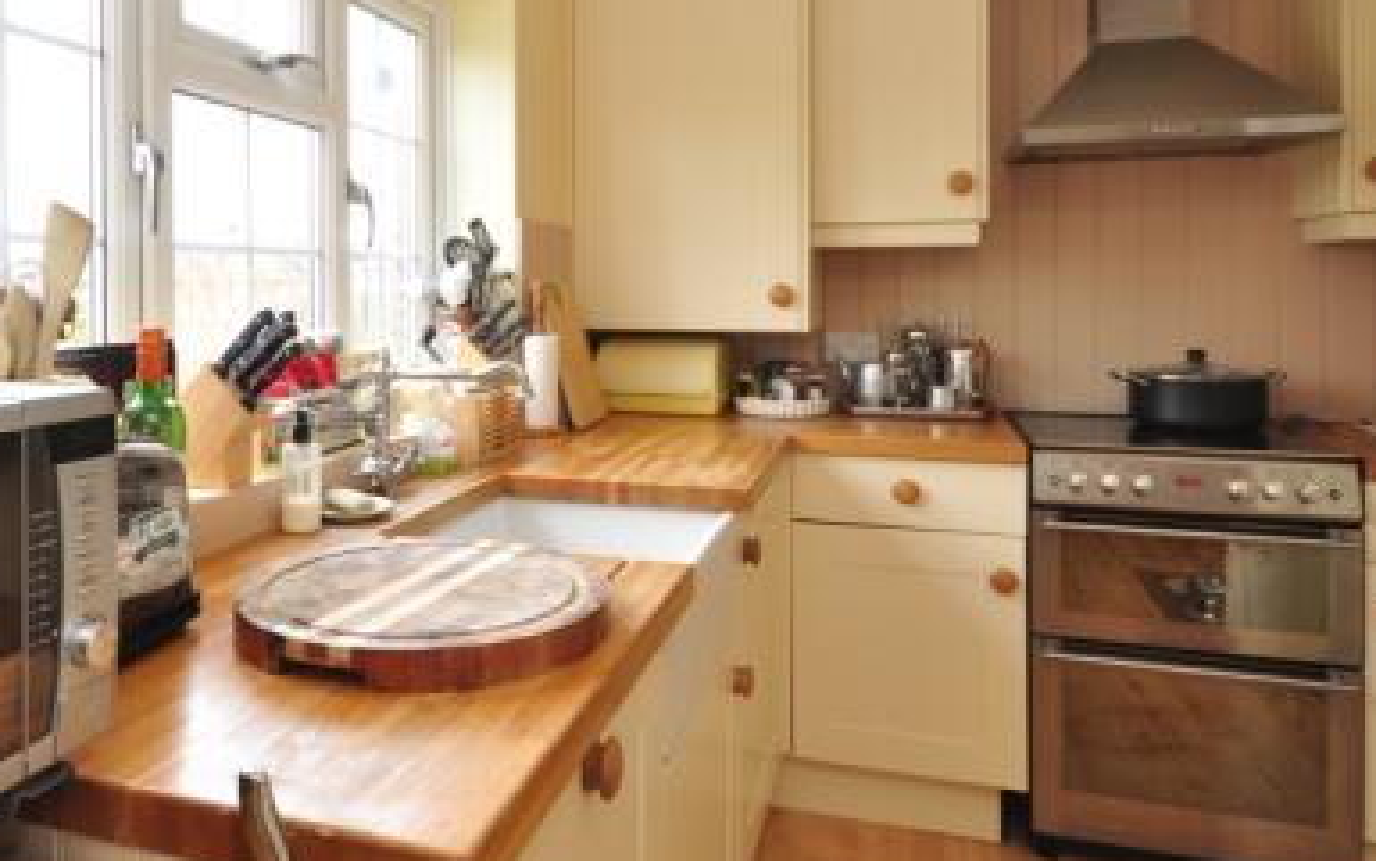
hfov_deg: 69.6
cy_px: 254
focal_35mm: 26
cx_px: 543
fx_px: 975
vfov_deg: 46.5
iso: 200
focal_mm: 10
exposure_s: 1/10
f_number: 4
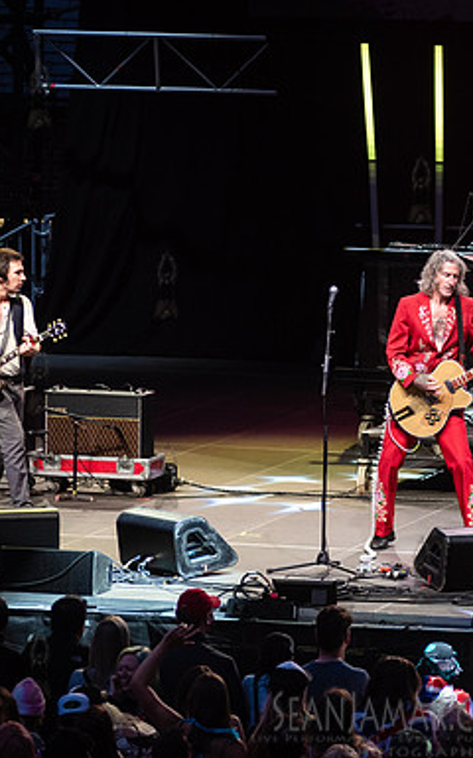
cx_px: 413
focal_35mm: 250
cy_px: 353
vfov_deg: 8.4
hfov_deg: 5.2
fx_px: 5166
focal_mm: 145
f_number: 3.2
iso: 1600
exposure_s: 1/320
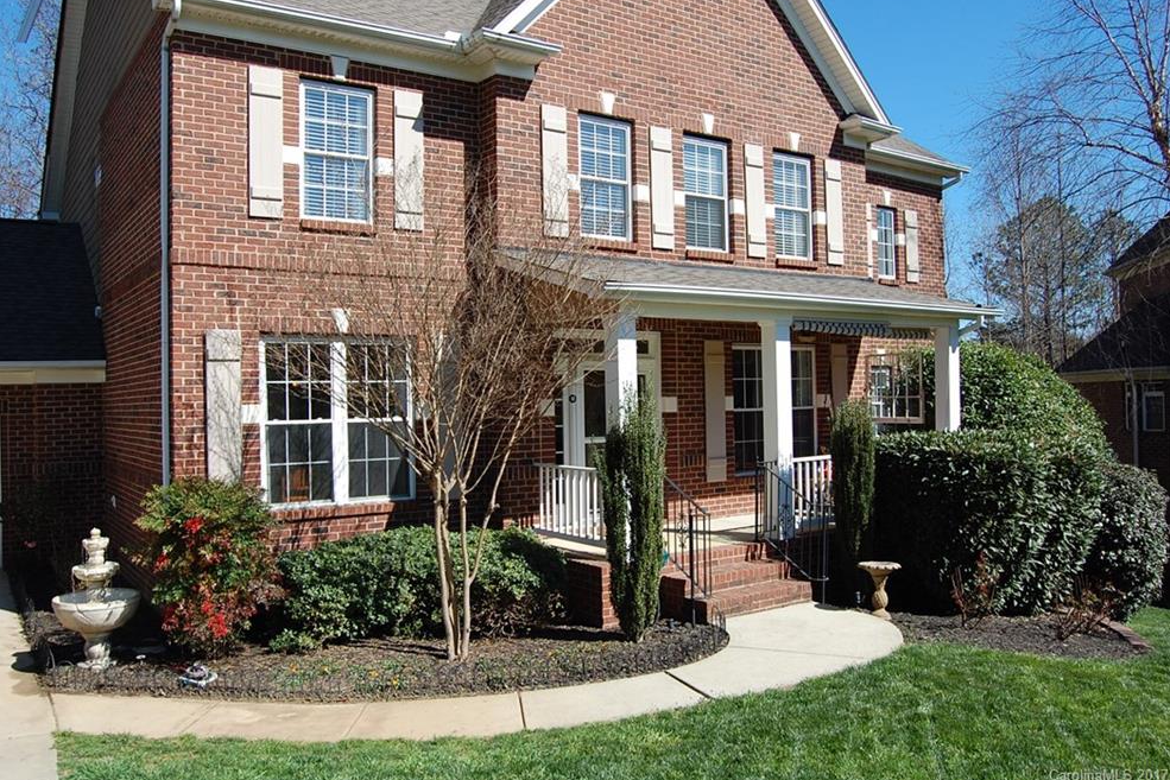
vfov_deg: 46.4
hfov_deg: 65.5
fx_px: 910
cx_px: 569
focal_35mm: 28
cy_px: 383
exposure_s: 1/320
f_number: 9
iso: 200
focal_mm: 18
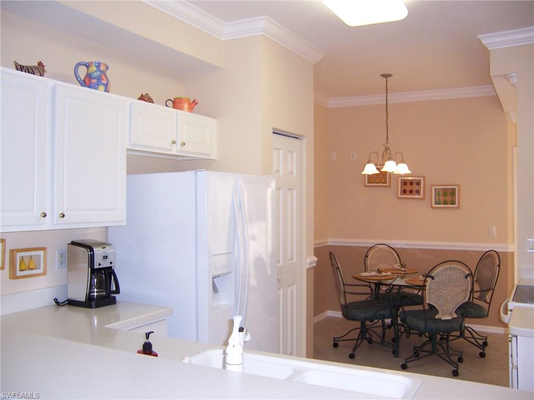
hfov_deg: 55.4
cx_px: 267
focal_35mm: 33
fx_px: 509
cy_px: 200
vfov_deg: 42.9
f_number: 2.8
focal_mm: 5.5
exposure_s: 1/60
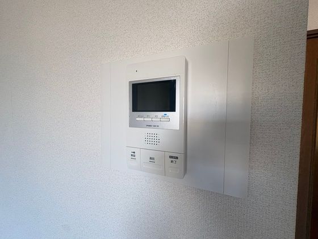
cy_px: 120
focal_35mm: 14
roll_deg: -0.1
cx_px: 159
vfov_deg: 85.7
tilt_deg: -2.1
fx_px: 129
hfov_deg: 102.1
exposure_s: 1/99
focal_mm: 2.22
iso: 160
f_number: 2.2
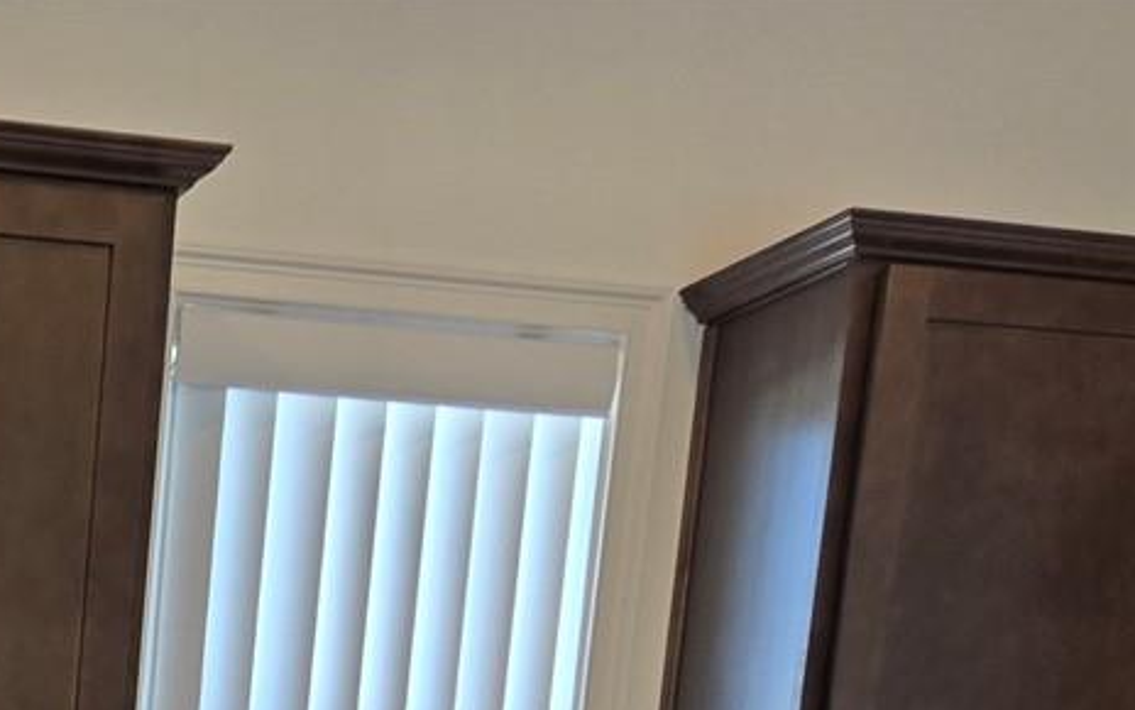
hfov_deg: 21.9
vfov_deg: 13.2
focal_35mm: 84
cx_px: -386
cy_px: 1459
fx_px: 2598
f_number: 1.8
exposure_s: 1/120
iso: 50
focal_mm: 5.4
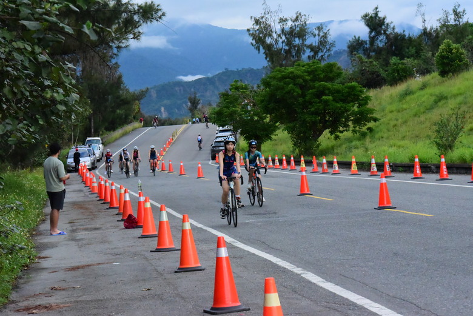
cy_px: 158
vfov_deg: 11.3
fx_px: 1604
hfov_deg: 16.8
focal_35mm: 122
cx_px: 236
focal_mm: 122
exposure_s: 1/3200
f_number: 14
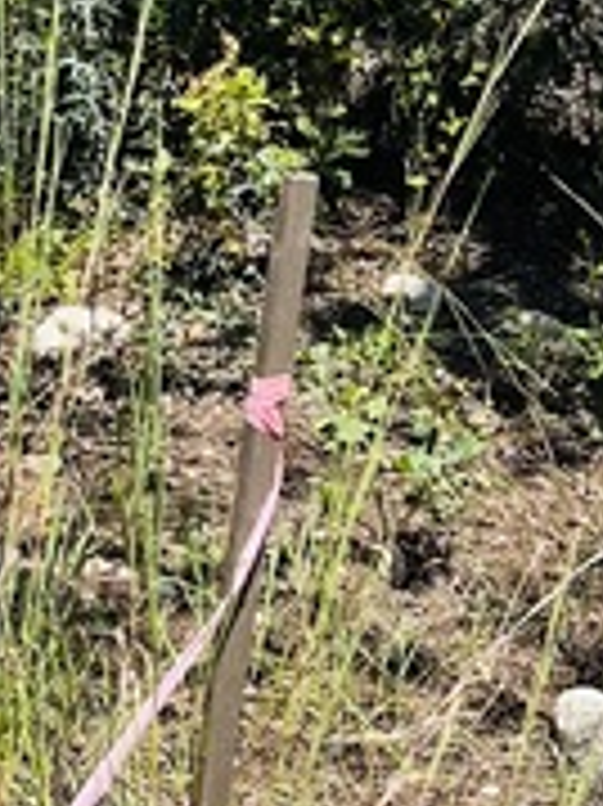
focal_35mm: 157
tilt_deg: +1.9
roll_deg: +2.5
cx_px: 171
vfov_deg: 12.3
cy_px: -180
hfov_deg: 9.4
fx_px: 3651
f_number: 1.5
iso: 50
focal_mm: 5.7
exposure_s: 1/2632
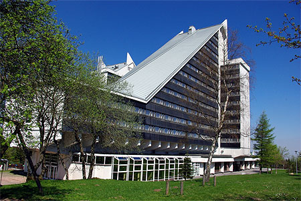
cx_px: 150
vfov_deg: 43.7
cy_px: 100
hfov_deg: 61.9
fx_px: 251
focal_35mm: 30
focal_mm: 20
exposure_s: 1/180
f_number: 16
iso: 200
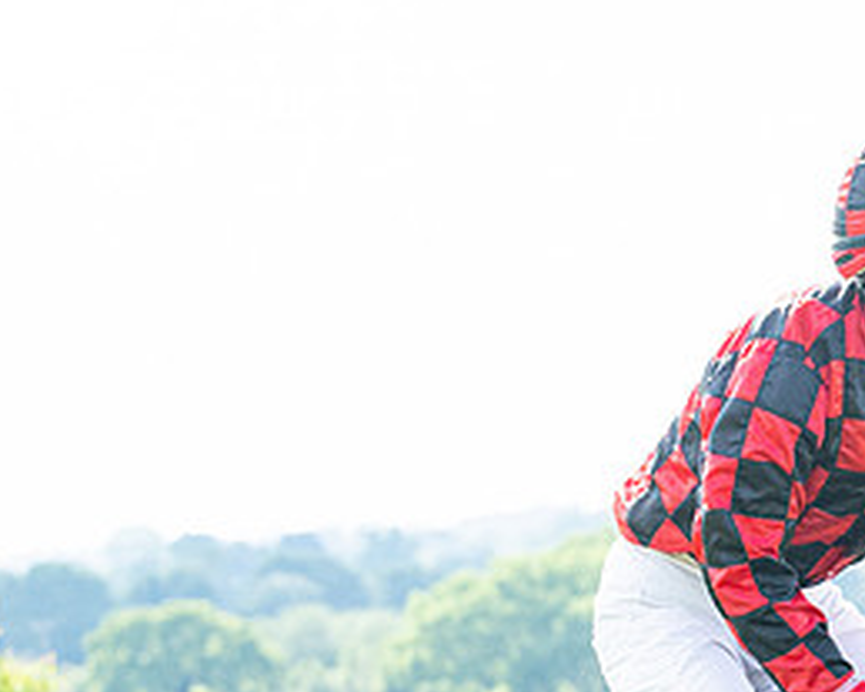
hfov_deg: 5.4
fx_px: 9034
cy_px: 750
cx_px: 1147
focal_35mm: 353
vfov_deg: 4.4
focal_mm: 80
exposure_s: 1/1250
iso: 400
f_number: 5
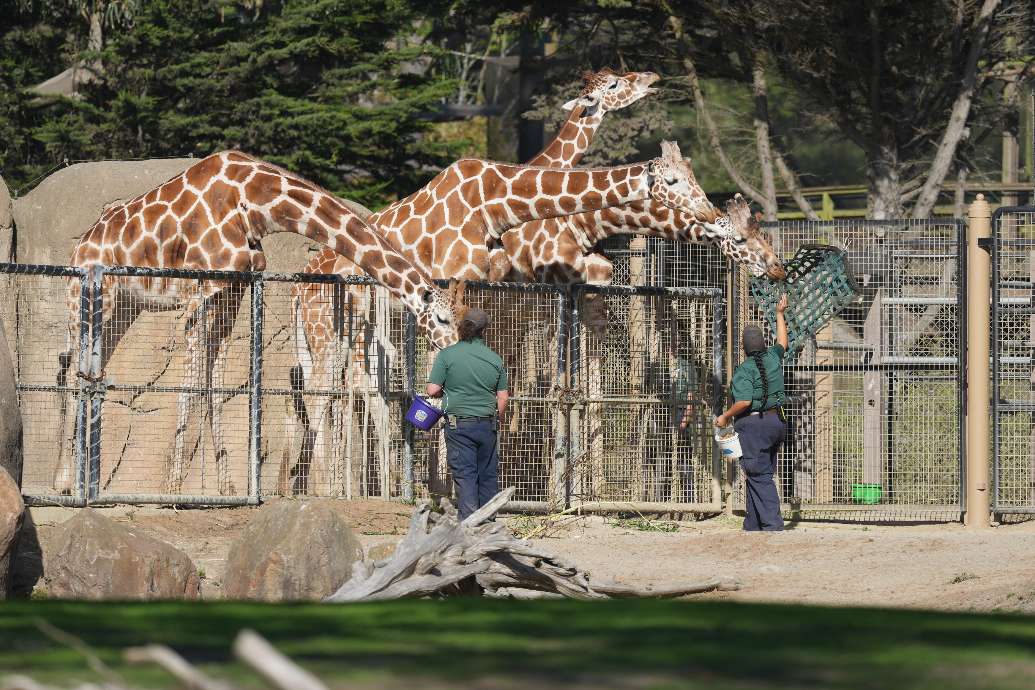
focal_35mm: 496
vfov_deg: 2.8
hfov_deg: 4.2
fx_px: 14260
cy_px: 284
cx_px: 531
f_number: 4.5
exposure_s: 1/1000
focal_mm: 400
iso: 160
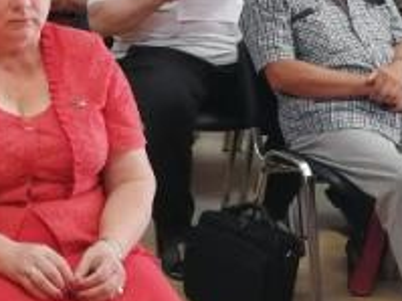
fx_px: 1613
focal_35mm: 139
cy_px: 127
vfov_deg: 10.7
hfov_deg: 14.0
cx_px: 24
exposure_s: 1/50
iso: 160
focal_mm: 3.95
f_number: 1.8
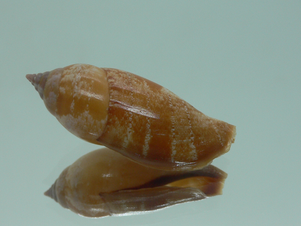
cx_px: 135
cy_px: 131
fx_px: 383
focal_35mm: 44
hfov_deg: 42.9
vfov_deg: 32.8
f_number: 2.8
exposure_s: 1/60
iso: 80
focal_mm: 4.6
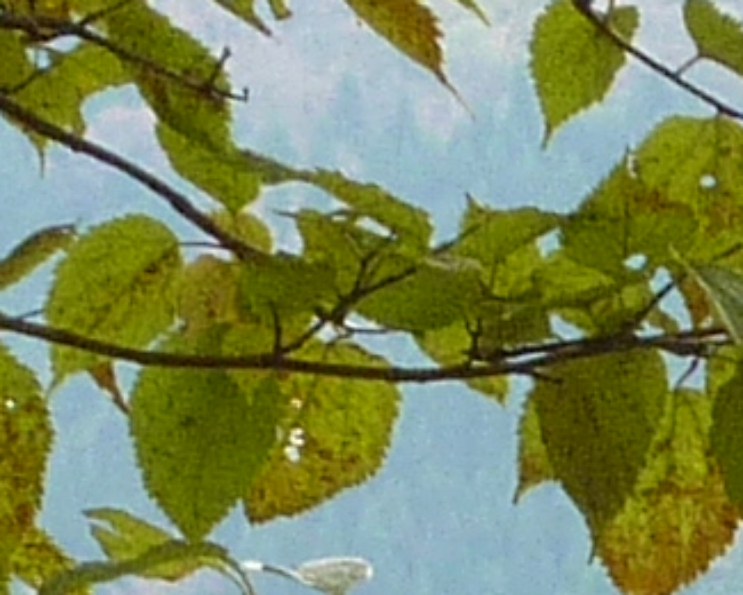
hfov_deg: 2.6
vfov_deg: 2.1
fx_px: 16361
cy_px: 1103
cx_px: 1134
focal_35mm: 744
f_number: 4.1
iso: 125
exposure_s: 1/40
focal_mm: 11
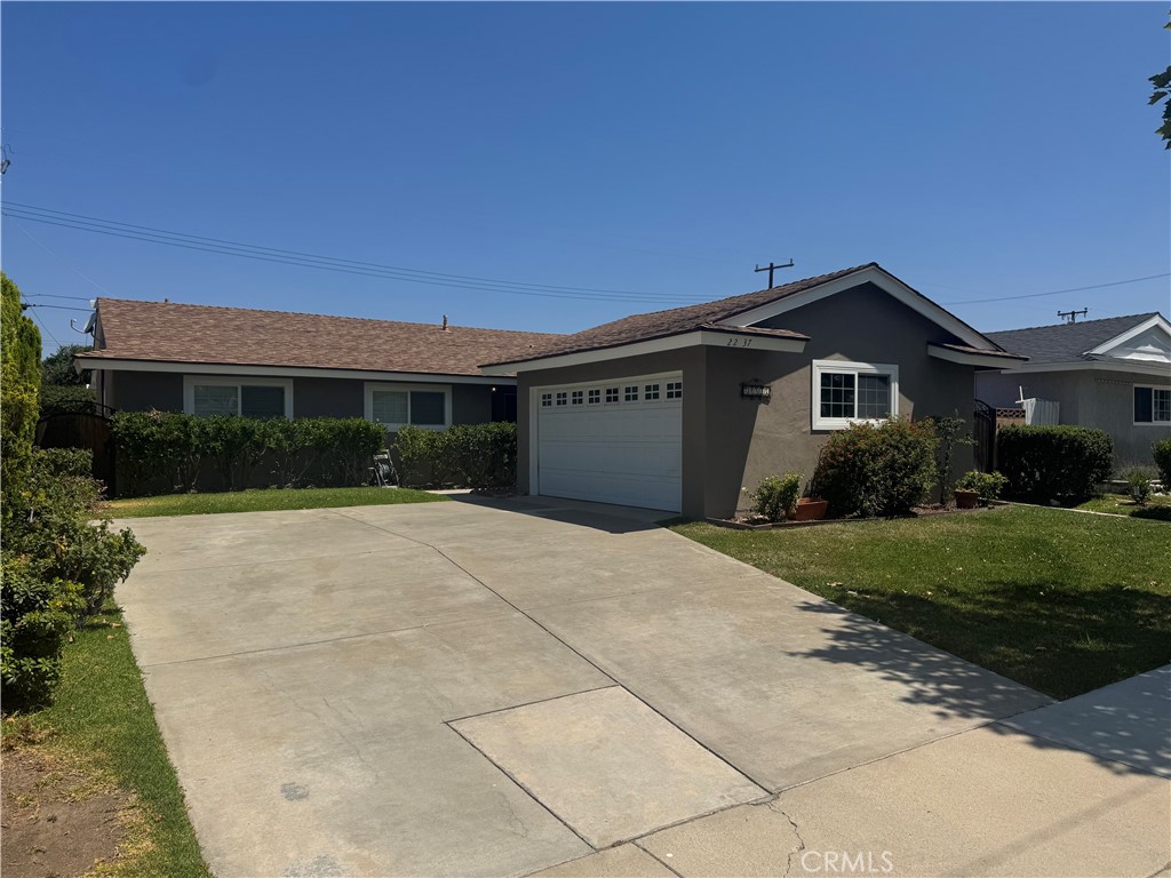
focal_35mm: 24
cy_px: 439
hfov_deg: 71.6
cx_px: 586
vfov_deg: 56.8
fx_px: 812
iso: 80
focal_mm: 6.76
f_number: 1.78
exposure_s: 1/7937
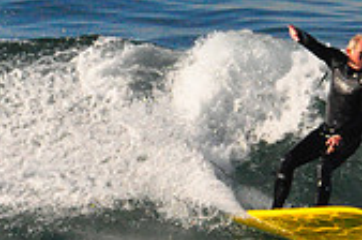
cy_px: 130
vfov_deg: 0.9
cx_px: 366
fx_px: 15486
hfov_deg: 1.3
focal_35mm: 1543
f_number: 14
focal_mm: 300
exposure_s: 1/4000
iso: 3200
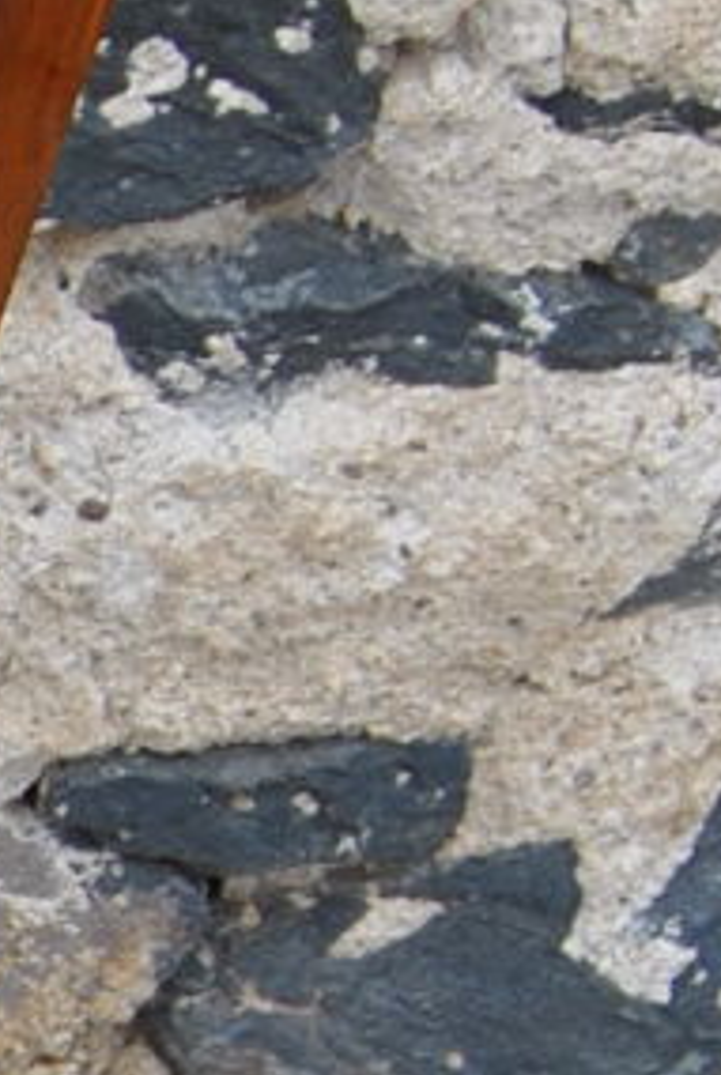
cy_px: 1531
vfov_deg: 8.6
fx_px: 7016
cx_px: -1416
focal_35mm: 234
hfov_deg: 5.5
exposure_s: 1/200
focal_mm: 23
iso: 100
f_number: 7.1
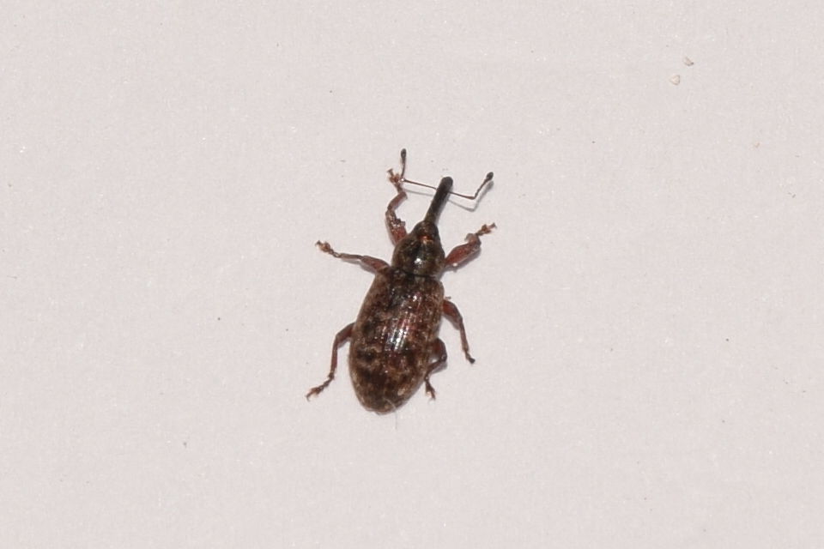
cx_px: 412
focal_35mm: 210
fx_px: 4806
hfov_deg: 9.8
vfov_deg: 6.5
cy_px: 274
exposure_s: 1/200
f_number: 16
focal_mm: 140
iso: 100
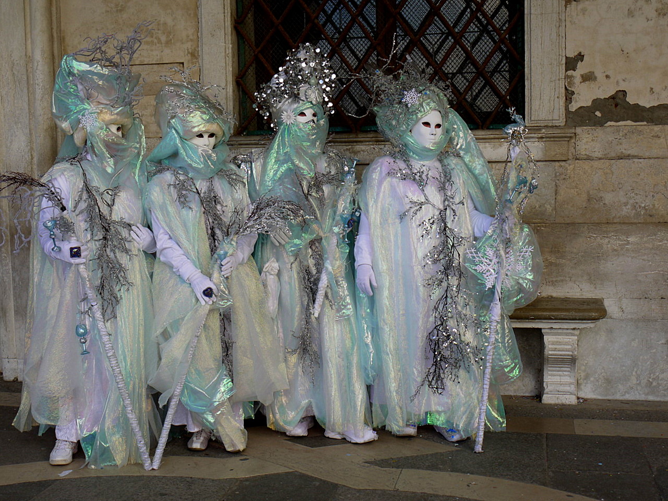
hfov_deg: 41.2
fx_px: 888
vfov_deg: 31.5
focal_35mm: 46
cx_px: 334
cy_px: 250
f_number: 5
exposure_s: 1/160
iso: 100
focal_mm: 23
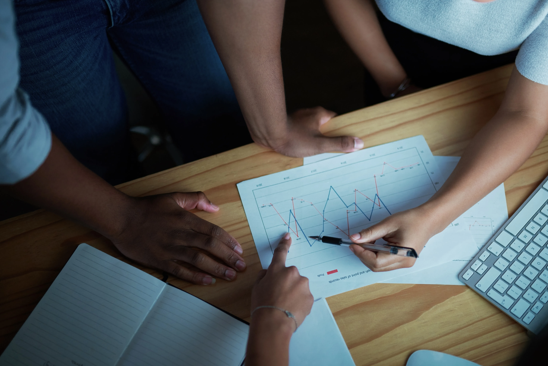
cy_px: 222
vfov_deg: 31.1
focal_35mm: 43
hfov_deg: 45.4
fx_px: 655
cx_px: 281
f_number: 1.6
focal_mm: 35
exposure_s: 1/125
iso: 400
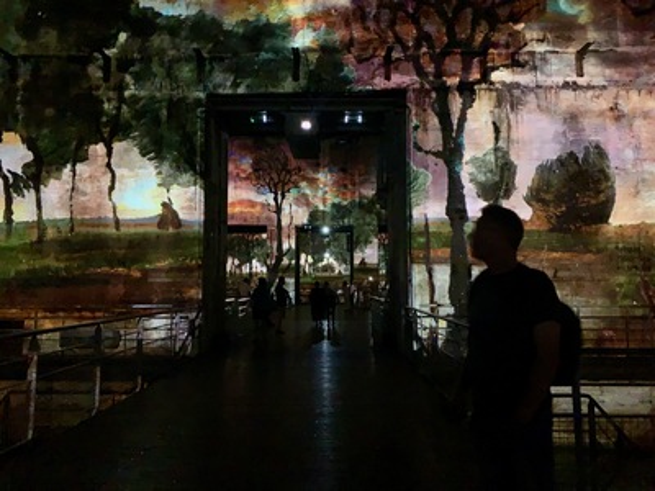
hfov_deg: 67.3
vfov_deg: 53.1
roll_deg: +0.0
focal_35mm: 26
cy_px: 246
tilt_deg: +3.6
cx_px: 328
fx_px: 492
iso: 1600
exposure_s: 1/4
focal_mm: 4.25
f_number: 1.8
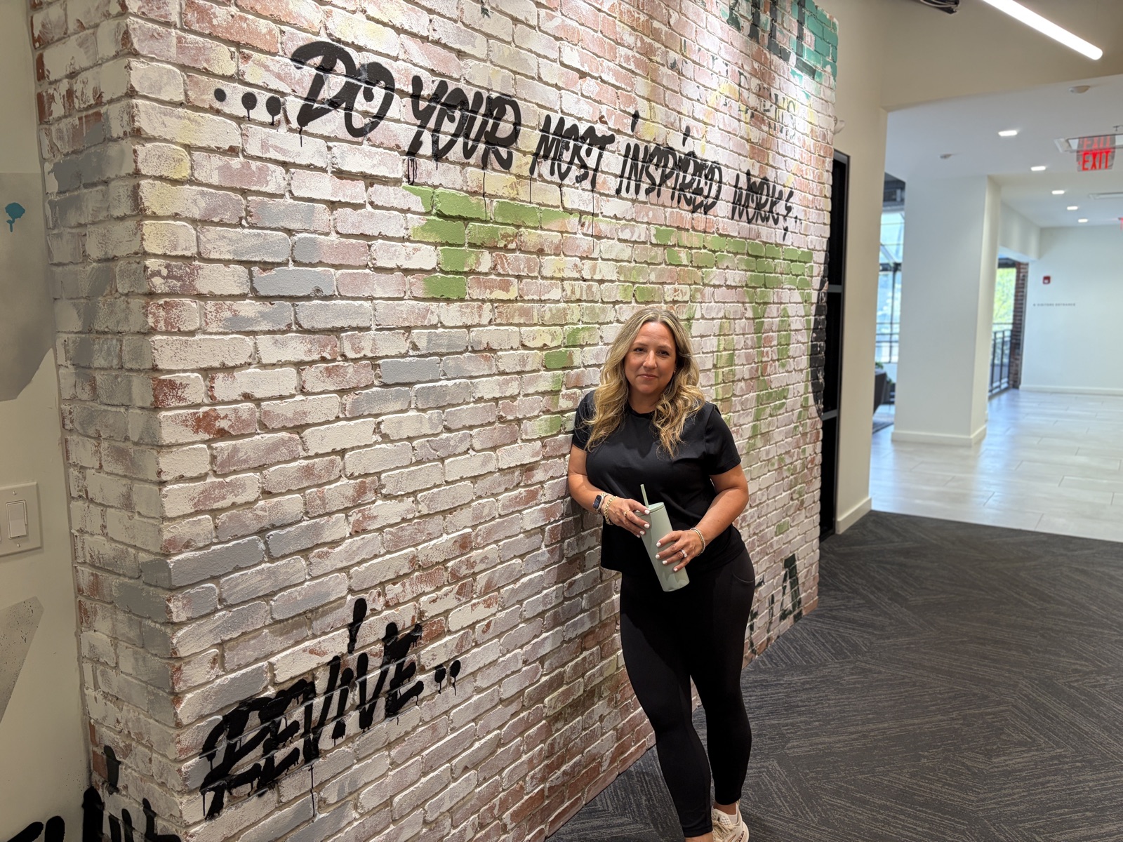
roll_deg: +0.4
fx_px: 843
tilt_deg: -6.6
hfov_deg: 67.3
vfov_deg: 53.1
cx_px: 562
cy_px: 421
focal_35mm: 26
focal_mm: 5.96
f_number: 1.6
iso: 64
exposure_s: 1/60
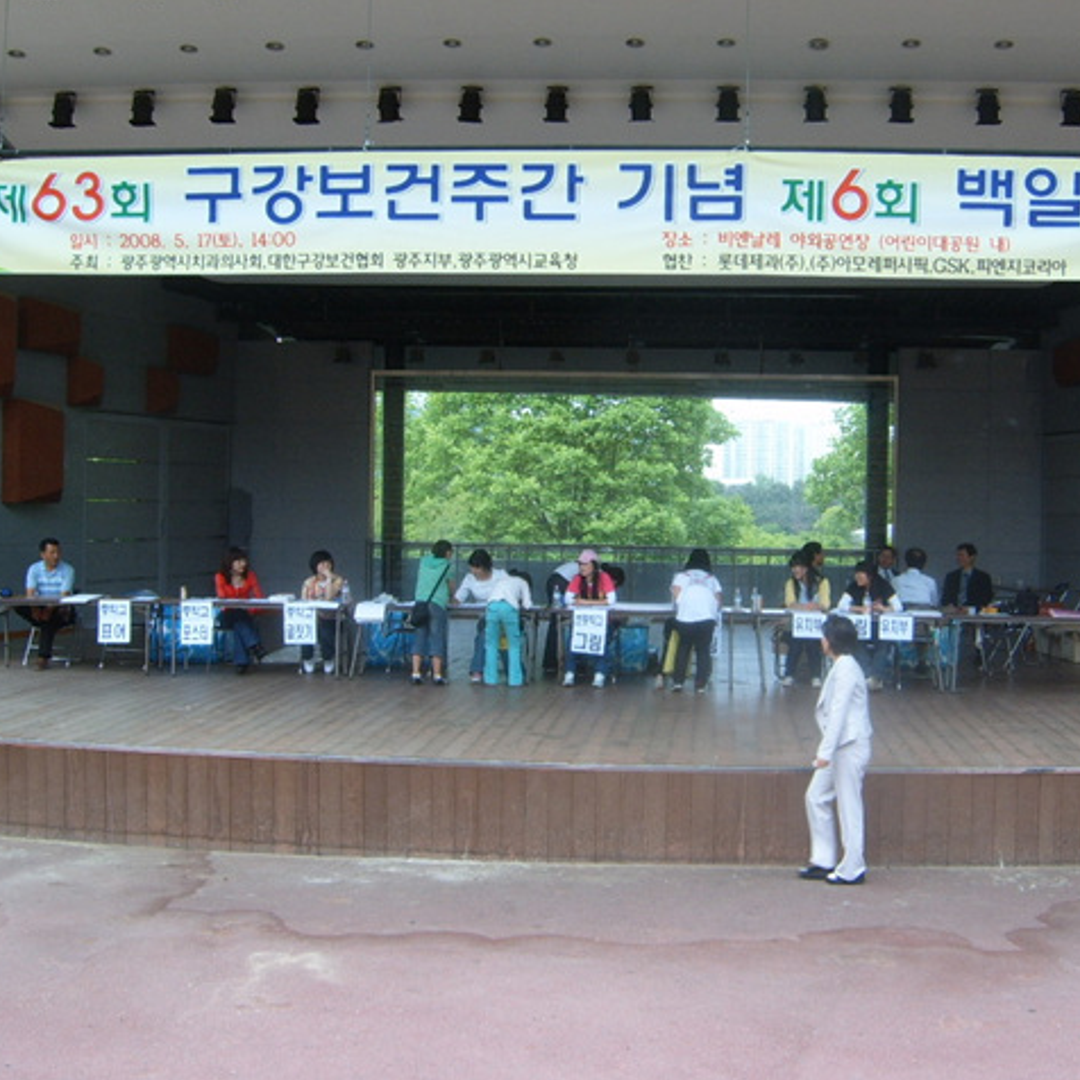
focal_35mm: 44
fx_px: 1553
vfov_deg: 38.3
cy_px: 538
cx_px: 601
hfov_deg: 38.3
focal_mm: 6.2
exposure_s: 1/60
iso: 63
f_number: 6
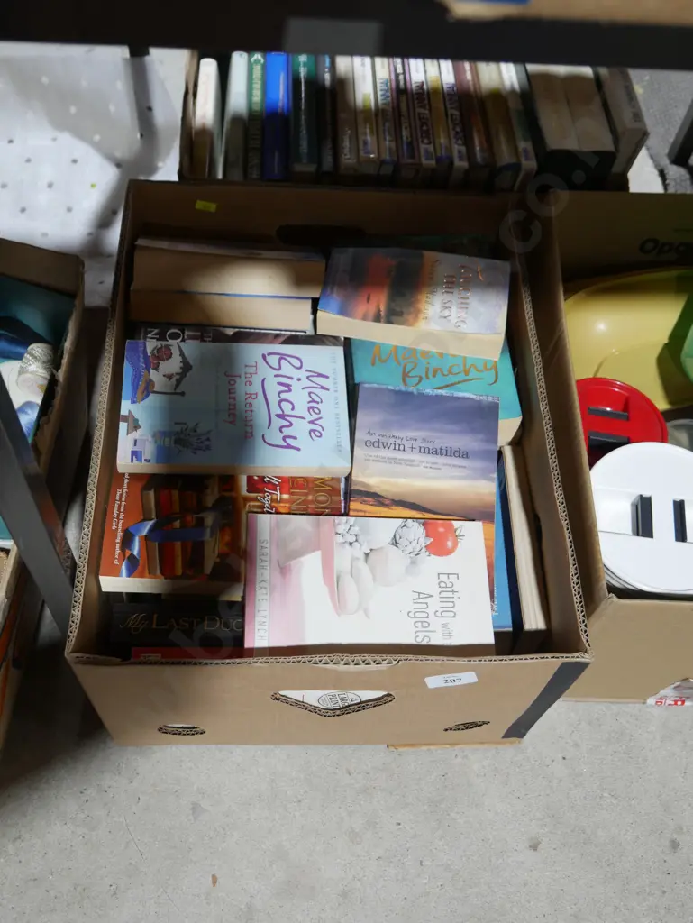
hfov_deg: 41.8
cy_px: 462
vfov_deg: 53.9
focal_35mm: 34
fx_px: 907
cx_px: 346
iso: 400
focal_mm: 17
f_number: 4
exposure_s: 1/60
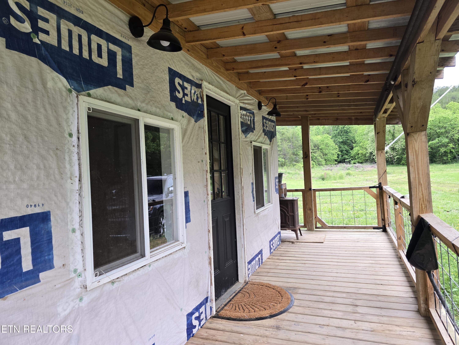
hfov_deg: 73.9
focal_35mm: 23
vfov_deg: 58.9
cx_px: 230
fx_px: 305
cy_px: 172
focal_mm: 6.3
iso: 125
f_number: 1.7
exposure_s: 1/180
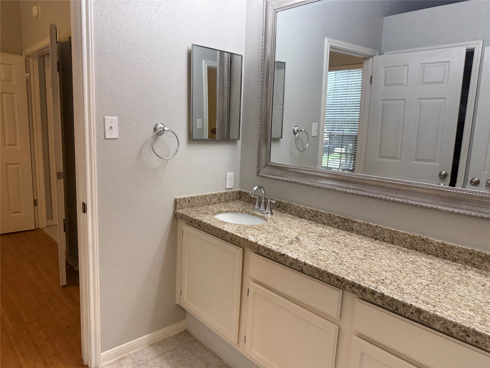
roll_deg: -1.9
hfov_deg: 71.6
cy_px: 184
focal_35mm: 24
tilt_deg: -9.5
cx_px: 245
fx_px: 340
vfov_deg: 56.8
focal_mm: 6.76
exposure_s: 1/120
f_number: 1.78
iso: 200
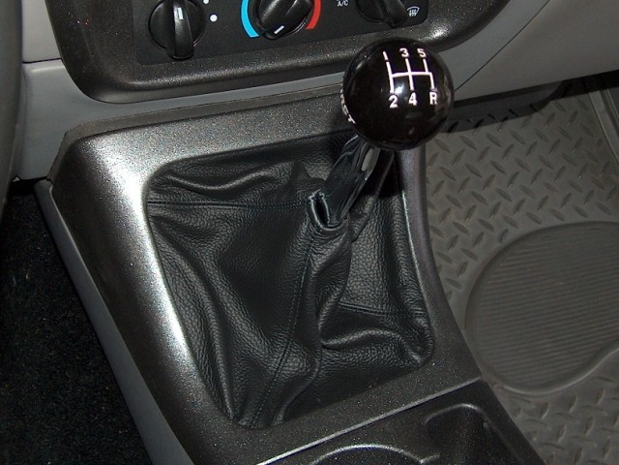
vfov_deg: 38.7
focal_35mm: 37
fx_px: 662
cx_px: 310
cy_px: 232
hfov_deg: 50.1
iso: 100
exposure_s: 1/60
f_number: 2.8
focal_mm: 7.6
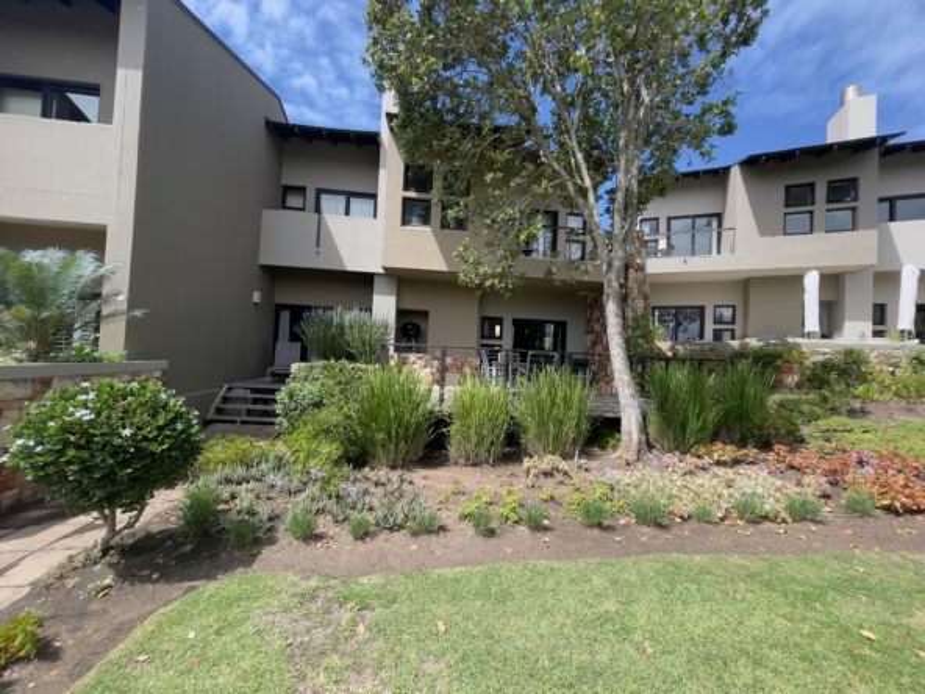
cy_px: 347
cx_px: 462
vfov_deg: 89.9
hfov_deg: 106.2
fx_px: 347
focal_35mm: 13
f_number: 2.4
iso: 25
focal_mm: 1.54
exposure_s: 1/489
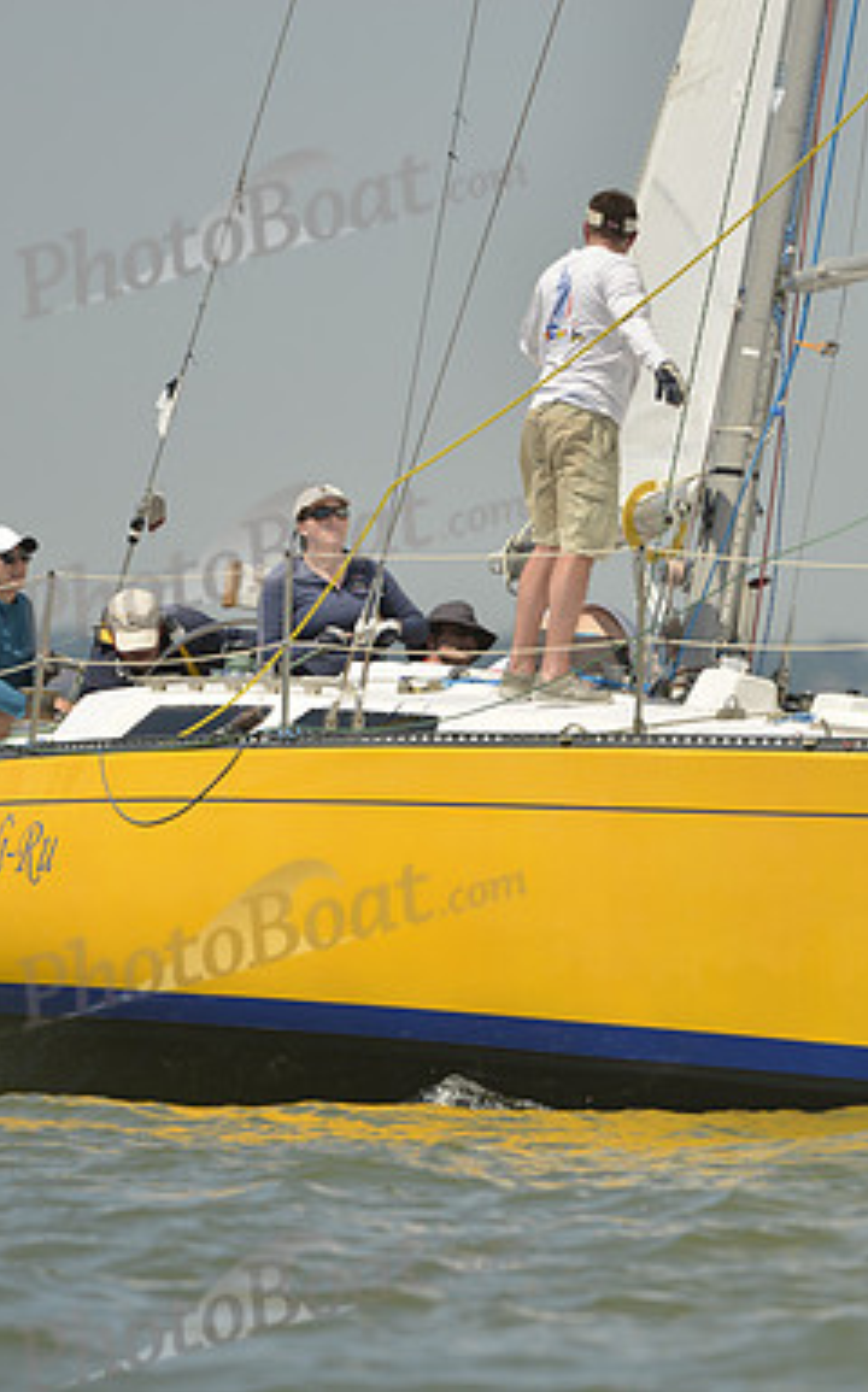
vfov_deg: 3.4
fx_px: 23321
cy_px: 696
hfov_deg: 2.1
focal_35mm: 615
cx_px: 716
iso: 200
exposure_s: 1/1600
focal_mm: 400
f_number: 5
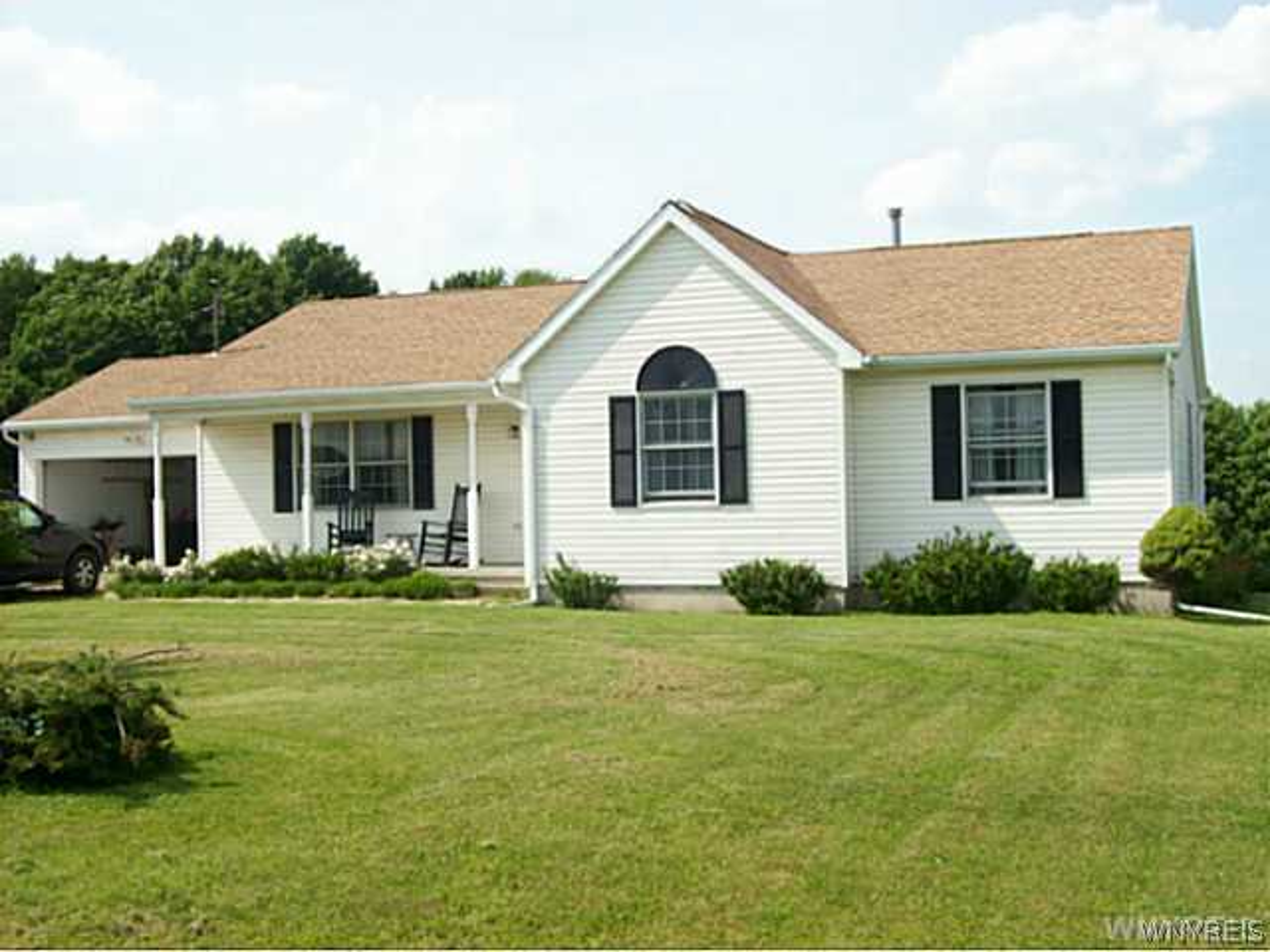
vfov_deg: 32.2
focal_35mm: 45
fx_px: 1651
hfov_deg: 42.1
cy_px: 476
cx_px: 635
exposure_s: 1/894
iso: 200
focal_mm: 7.6
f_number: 5.4
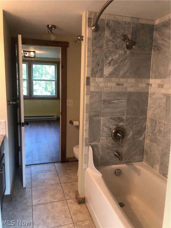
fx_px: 184
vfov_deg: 63.4
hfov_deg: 49.7
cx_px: 86
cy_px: 114
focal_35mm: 28
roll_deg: -3.6
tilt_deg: -11.1
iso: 40
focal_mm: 3.99
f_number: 1.8
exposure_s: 1/20
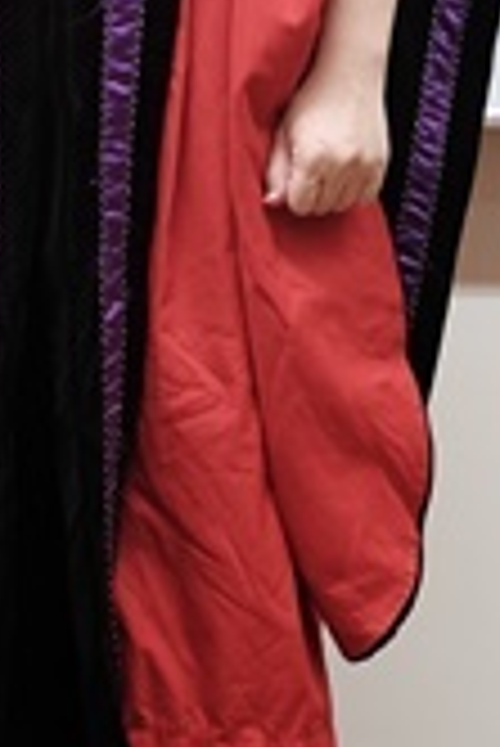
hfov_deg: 7.6
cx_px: -257
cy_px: -126
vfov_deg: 11.4
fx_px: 3680
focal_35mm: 177
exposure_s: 1/140
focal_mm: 32.9
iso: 1600
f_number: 3.6
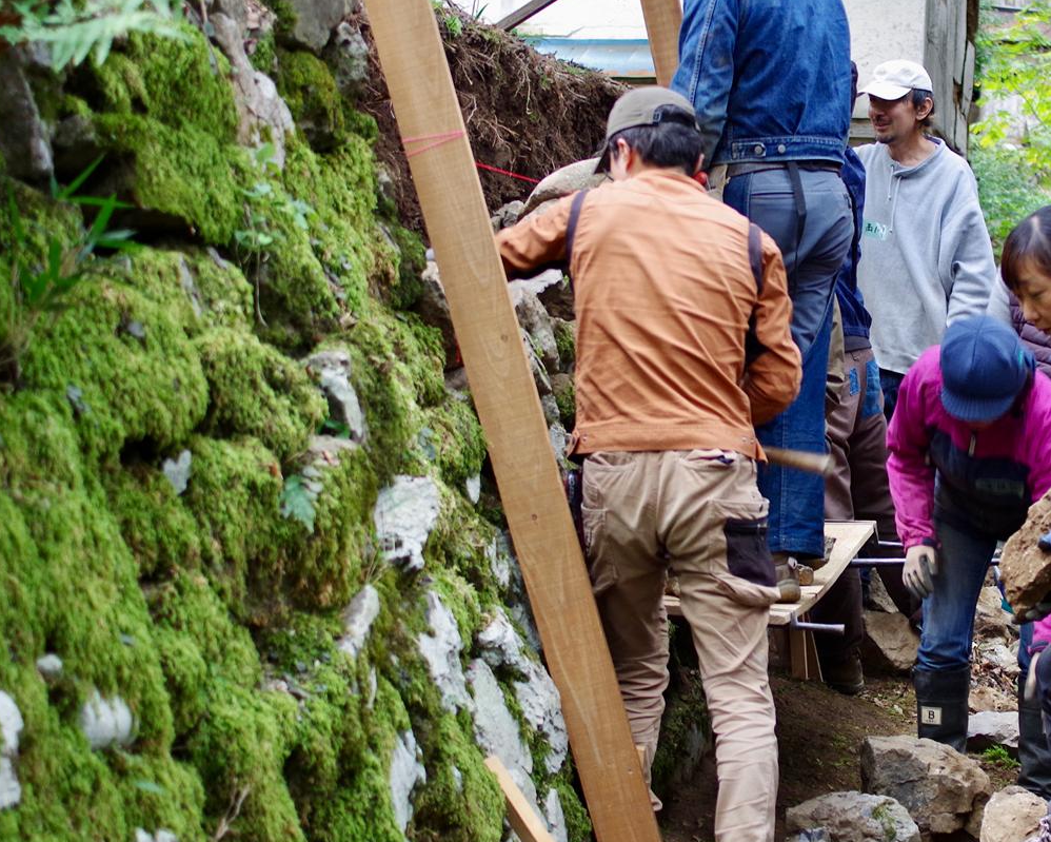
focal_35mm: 89
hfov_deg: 21.3
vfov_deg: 17.3
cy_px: 471
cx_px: 820
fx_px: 2764
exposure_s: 1/60
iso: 800
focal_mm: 35
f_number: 2.8
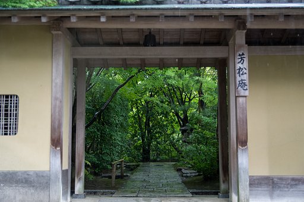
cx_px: 152
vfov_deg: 28.9
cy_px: 101
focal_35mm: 46
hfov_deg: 42.4
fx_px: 392
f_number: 2.8
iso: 1600
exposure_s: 1/125
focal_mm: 31
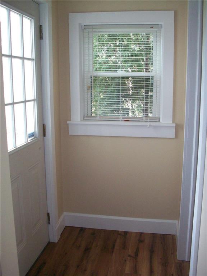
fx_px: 295
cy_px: 138
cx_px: 104
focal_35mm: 37
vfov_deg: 50.1
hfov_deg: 38.7
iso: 160
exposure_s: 1/68.5
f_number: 2.8
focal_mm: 6.2
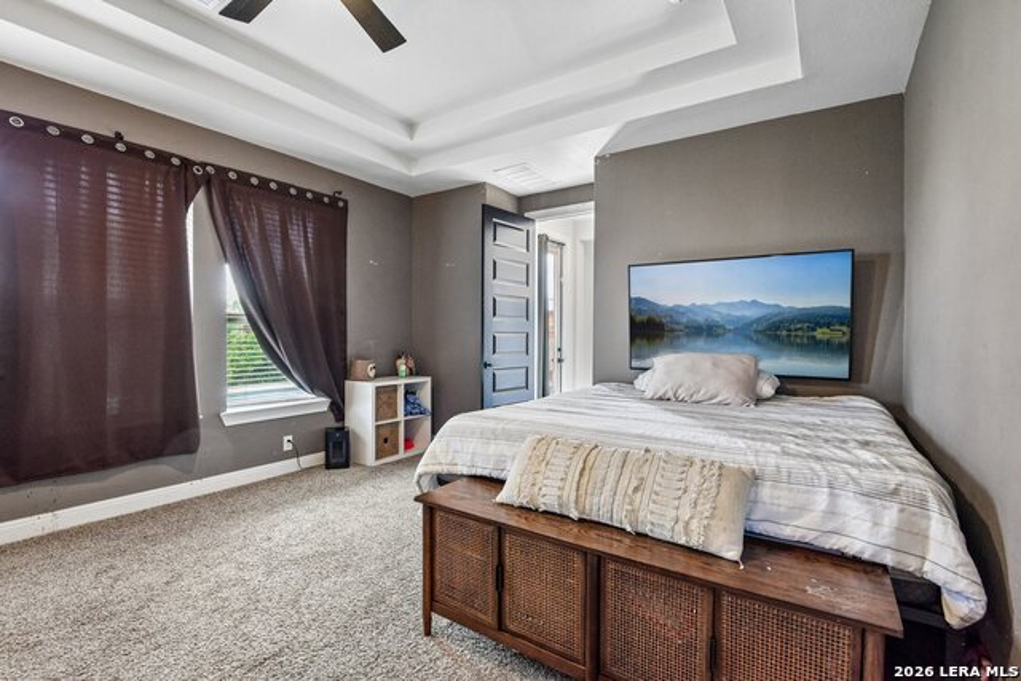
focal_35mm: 16
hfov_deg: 96.7
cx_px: 510
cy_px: 340
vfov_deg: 73.8
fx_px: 454
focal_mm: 16
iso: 2500
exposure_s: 1/15
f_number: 8
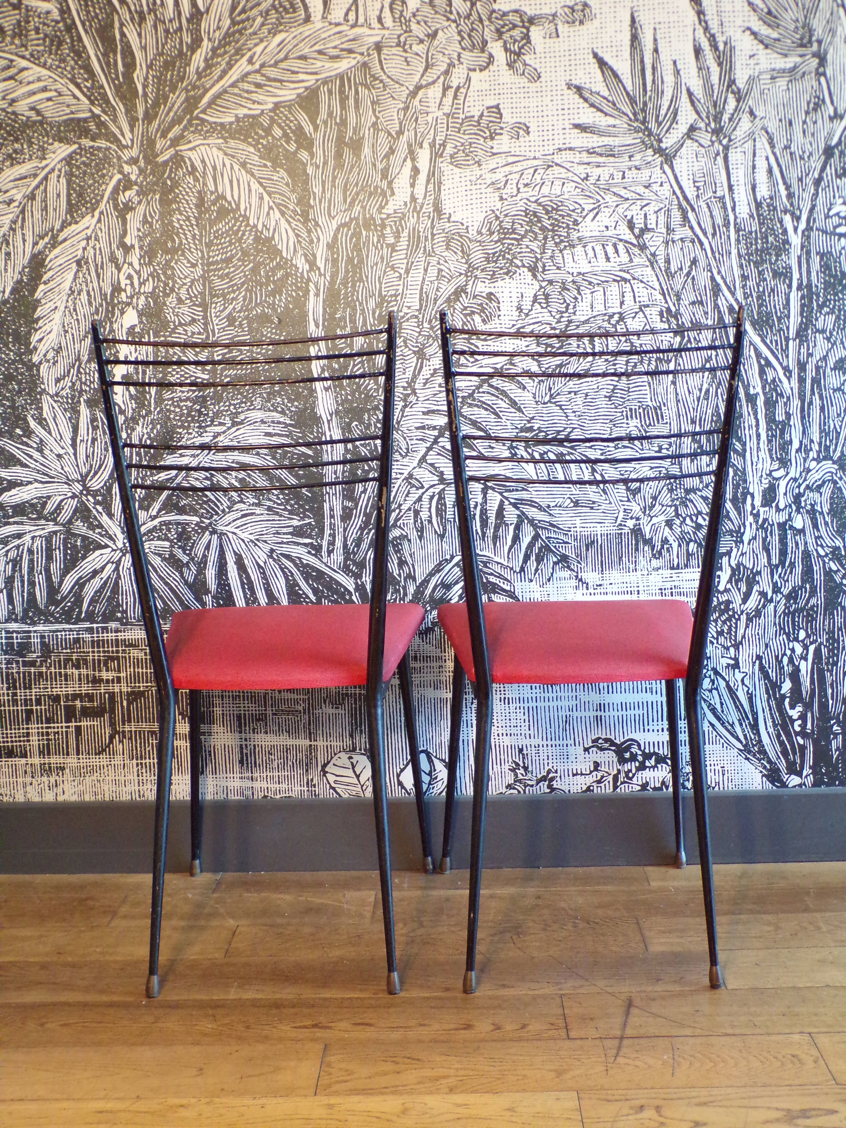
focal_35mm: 37
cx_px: 423
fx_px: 1206
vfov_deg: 50.1
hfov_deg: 38.7
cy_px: 564
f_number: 3.3
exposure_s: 1/20
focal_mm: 6.6
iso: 465
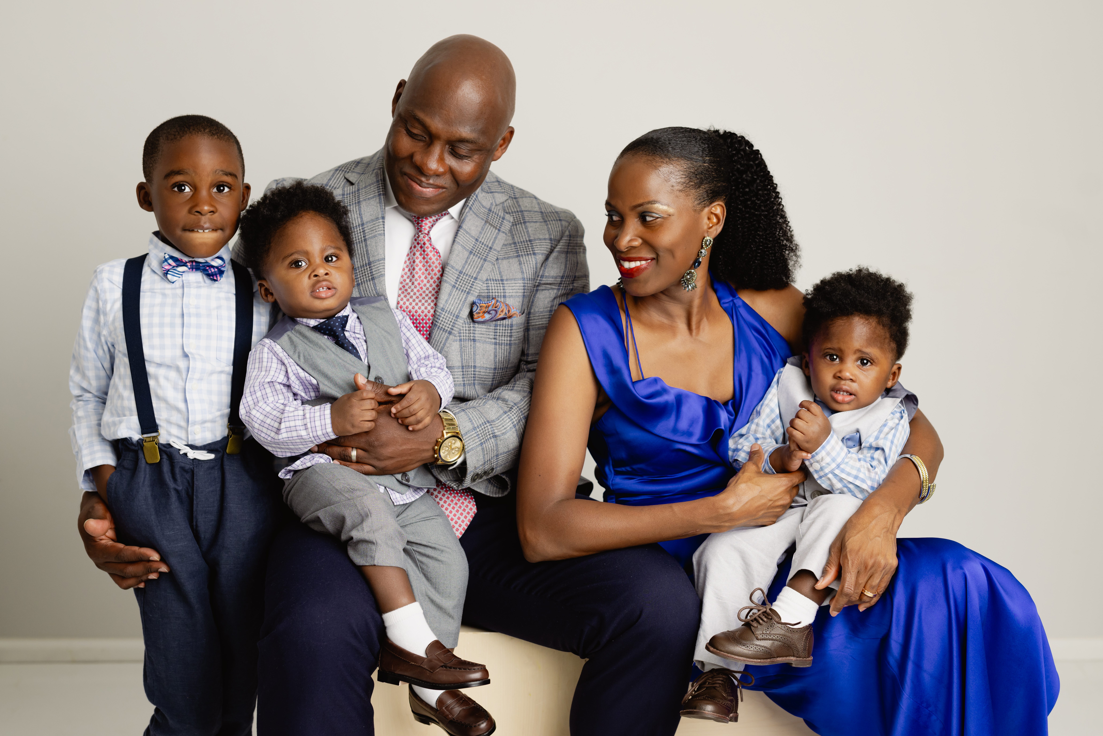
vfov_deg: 27.0
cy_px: 368
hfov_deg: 39.6
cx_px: 552
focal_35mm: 50
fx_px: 1532
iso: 250
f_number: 3.5
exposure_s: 1/125
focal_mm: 50
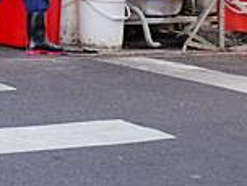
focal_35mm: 184
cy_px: -241
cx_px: -367
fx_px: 1313
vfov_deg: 7.6
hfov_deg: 9.4
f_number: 2.5
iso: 200
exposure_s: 1/320
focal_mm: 14
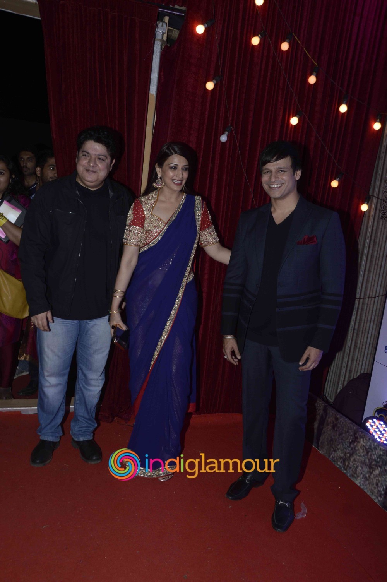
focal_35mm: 32
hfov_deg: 41.6
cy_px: 291
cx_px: 194
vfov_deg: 59.5
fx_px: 509
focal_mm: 21
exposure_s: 1/160
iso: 400
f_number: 7.1
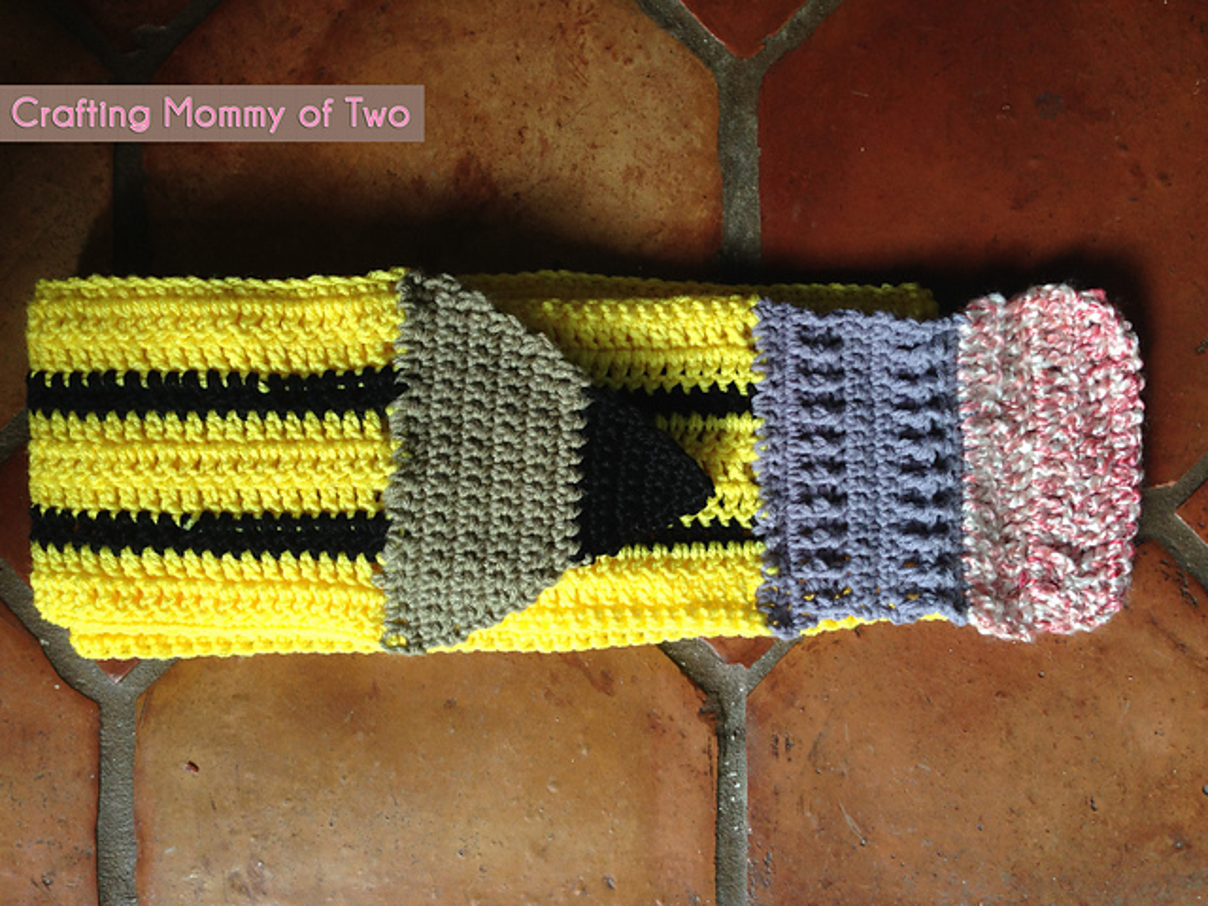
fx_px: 1152
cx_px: 604
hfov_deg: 55.4
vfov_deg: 42.9
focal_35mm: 33
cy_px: 453
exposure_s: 1/60
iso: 64
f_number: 2.4
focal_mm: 4.12
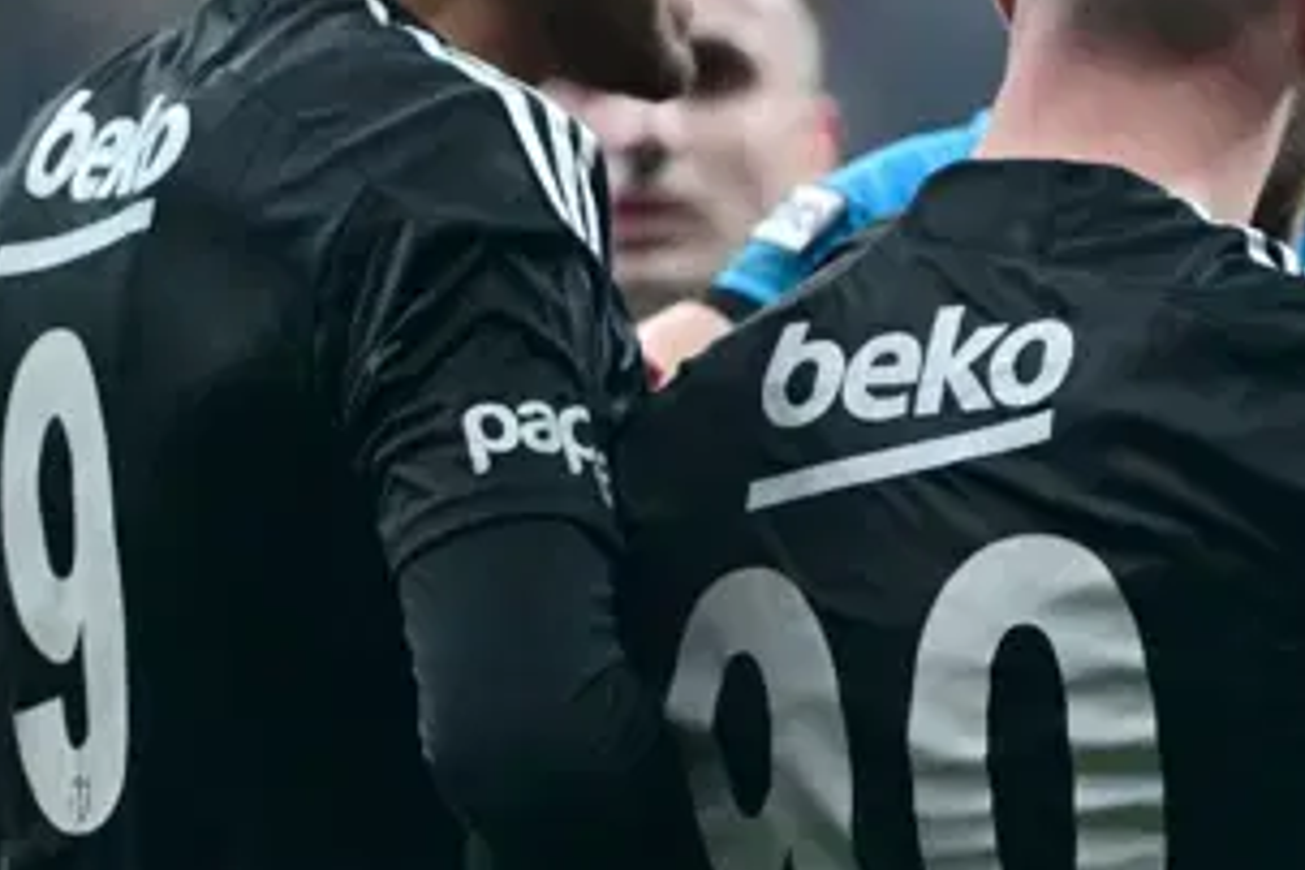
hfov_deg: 1.8
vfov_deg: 1.2
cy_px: 396
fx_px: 42083
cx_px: 1262
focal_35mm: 1161
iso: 2500
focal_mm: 400
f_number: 2.8
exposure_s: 1/2500
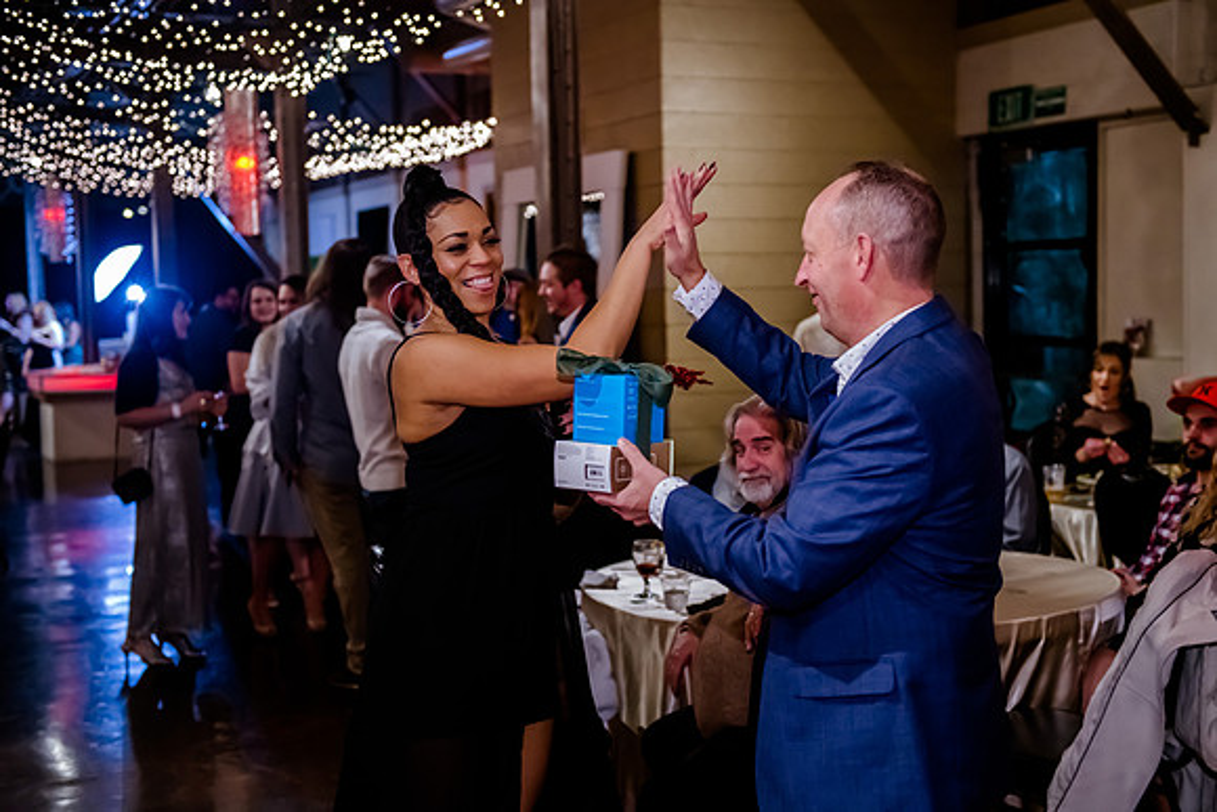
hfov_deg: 39.2
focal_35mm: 50
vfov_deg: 26.8
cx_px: 607
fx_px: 1707
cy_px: 406
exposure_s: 1/200
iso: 5000
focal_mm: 48
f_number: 2.8
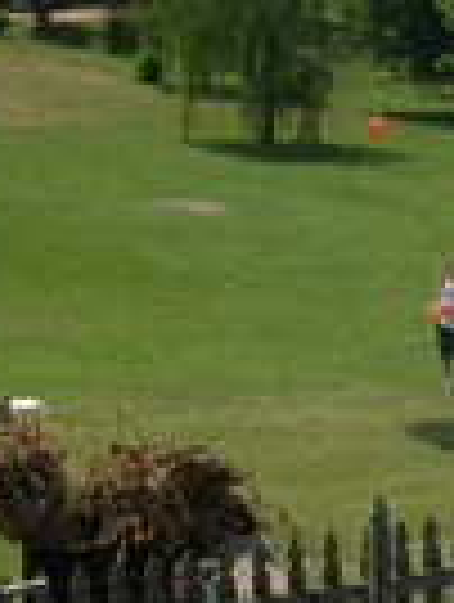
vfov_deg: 19.1
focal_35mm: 102
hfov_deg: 14.1
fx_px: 1778
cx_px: 544
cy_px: 162
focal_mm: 5.8
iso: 50
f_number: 5.6
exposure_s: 1/336
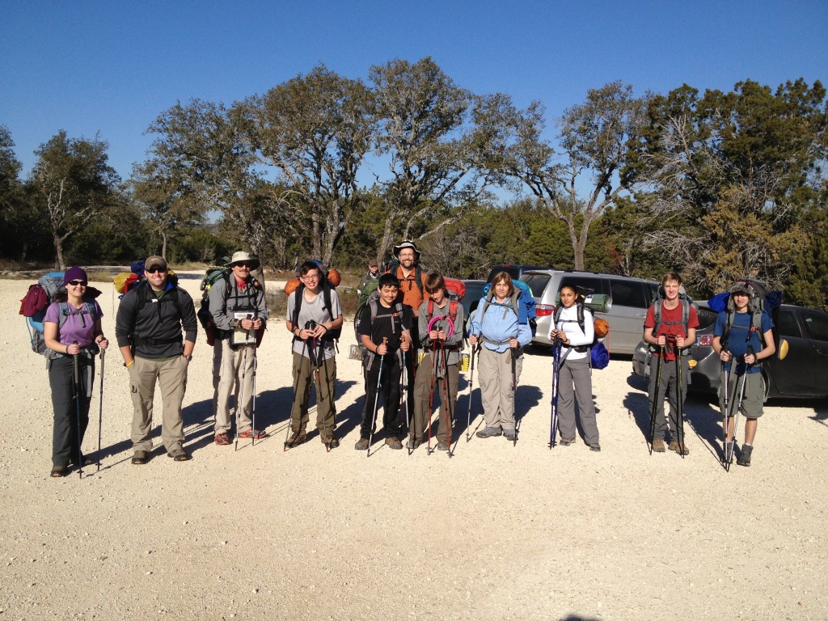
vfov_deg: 40.7
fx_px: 837
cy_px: 310
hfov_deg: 52.6
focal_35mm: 35
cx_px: 414
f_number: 2.4
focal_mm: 4.28
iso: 50
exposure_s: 1/3067
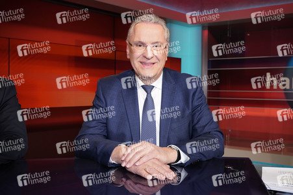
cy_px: 98
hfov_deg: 60.3
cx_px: 146
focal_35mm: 31
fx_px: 252
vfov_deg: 42.3
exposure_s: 1/125
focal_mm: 31
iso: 1600
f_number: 5
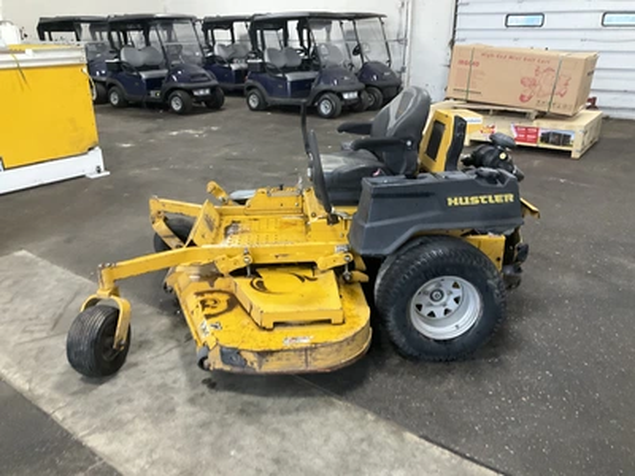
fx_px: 532
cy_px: 238
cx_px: 318
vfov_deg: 48.2
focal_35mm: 29
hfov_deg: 61.7
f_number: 1.8
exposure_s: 1/60
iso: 250
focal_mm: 3
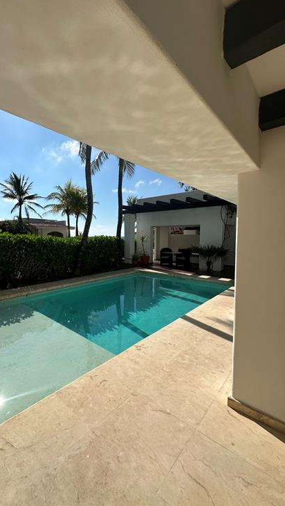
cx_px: 101
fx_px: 215
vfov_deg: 99.3
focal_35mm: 16
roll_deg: -1.1
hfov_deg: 65.8
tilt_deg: -1.9
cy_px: 245
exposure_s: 1/4464
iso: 50
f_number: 2.2
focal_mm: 2.22
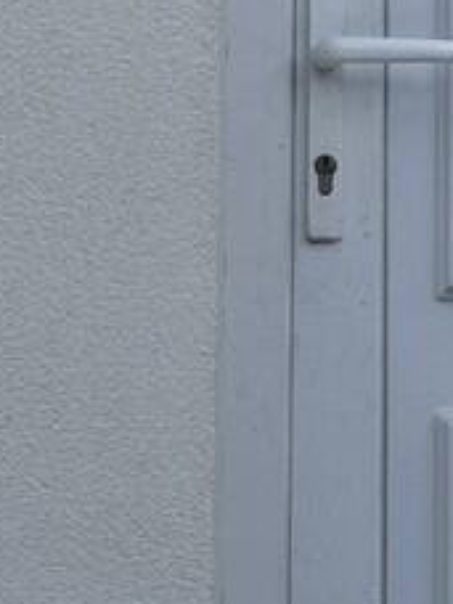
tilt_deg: +9.4
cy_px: -13
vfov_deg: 9.1
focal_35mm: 216
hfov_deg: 6.8
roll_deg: +0.3
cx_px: 681
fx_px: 3769
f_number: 1.78
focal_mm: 6.76
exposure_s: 1/2976
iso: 64
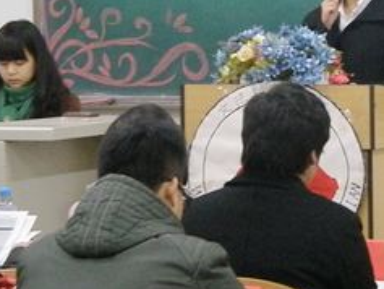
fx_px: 2242
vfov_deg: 7.3
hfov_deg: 9.8
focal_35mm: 202
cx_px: 318
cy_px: 45
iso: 1600
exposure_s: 1/60
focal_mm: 20.19
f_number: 4.2
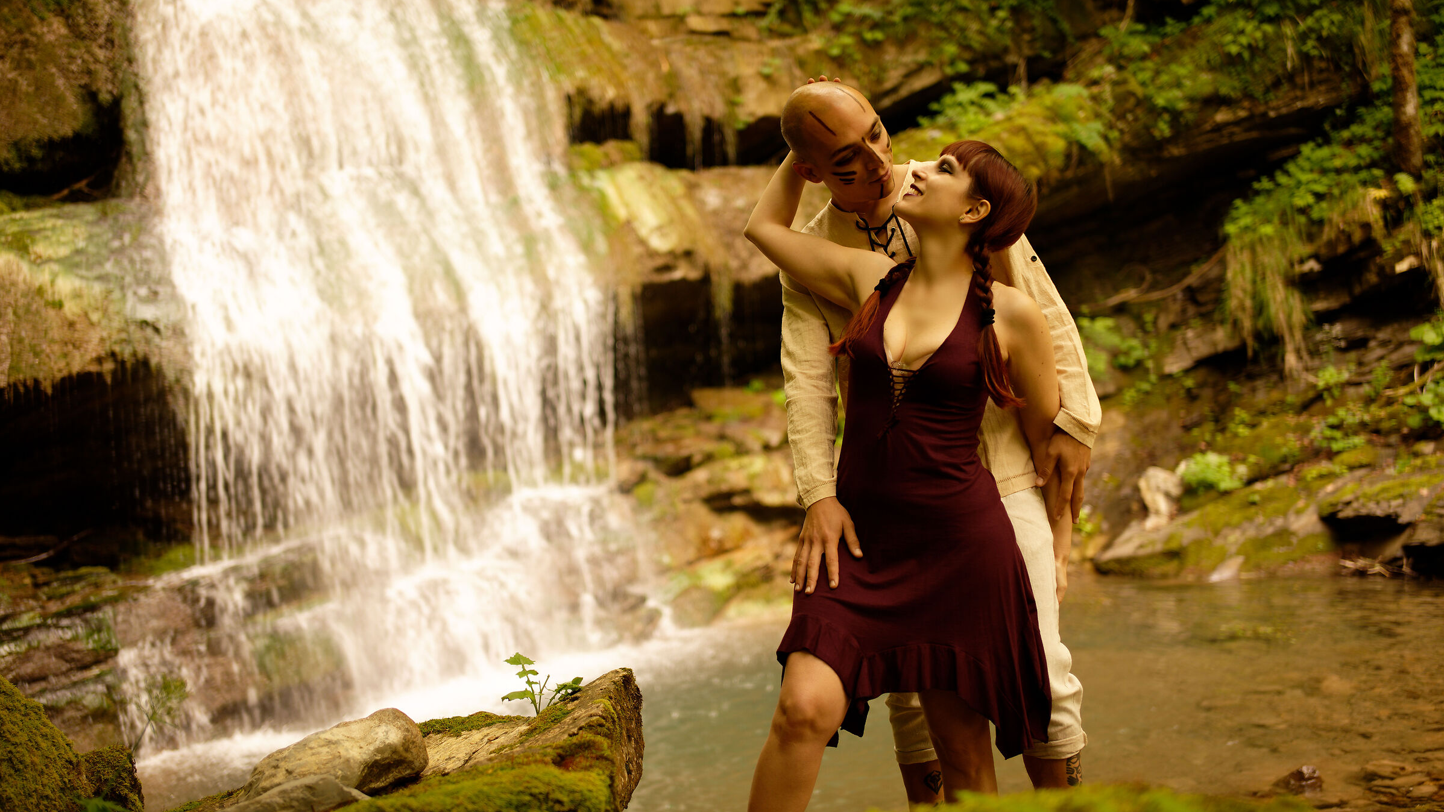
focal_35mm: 42
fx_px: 1608
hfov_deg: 48.4
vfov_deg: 28.3
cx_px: 723
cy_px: 400
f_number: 2
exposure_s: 1/80
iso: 100
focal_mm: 40
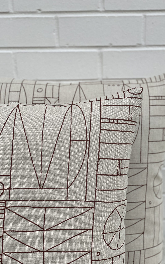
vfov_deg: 36.3
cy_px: 132
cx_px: 89
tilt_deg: -16.7
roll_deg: -0.2
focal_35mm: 56
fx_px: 403
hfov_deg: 23.1
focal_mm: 6
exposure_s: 1/122
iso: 80
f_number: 2
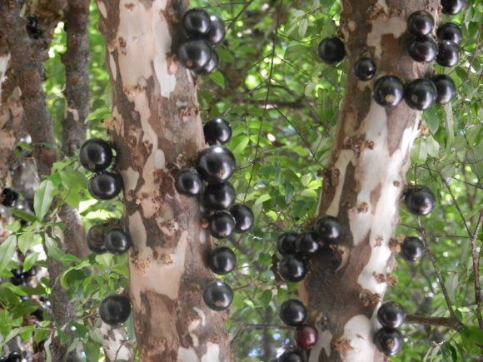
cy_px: 181
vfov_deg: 10.3
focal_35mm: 144
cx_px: 242
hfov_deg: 13.7
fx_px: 2009
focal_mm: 25.9
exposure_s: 1/50
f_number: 5.2
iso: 640
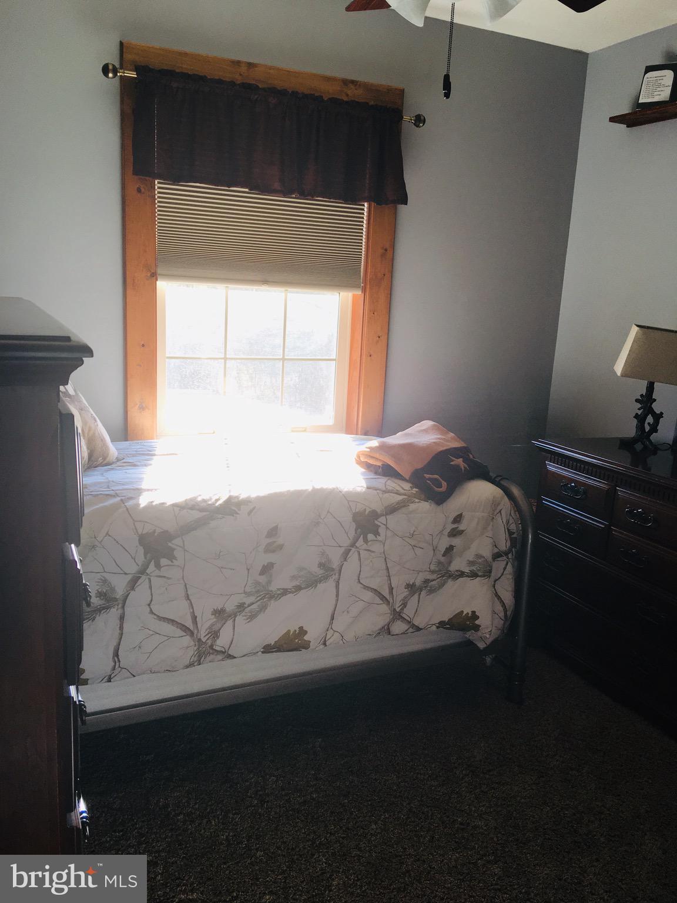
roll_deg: -2.3
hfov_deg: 48.2
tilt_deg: -11.9
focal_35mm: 29
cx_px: 338
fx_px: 756
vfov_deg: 61.7
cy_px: 452
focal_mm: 4.15
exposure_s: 1/60
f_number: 2.2
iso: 32
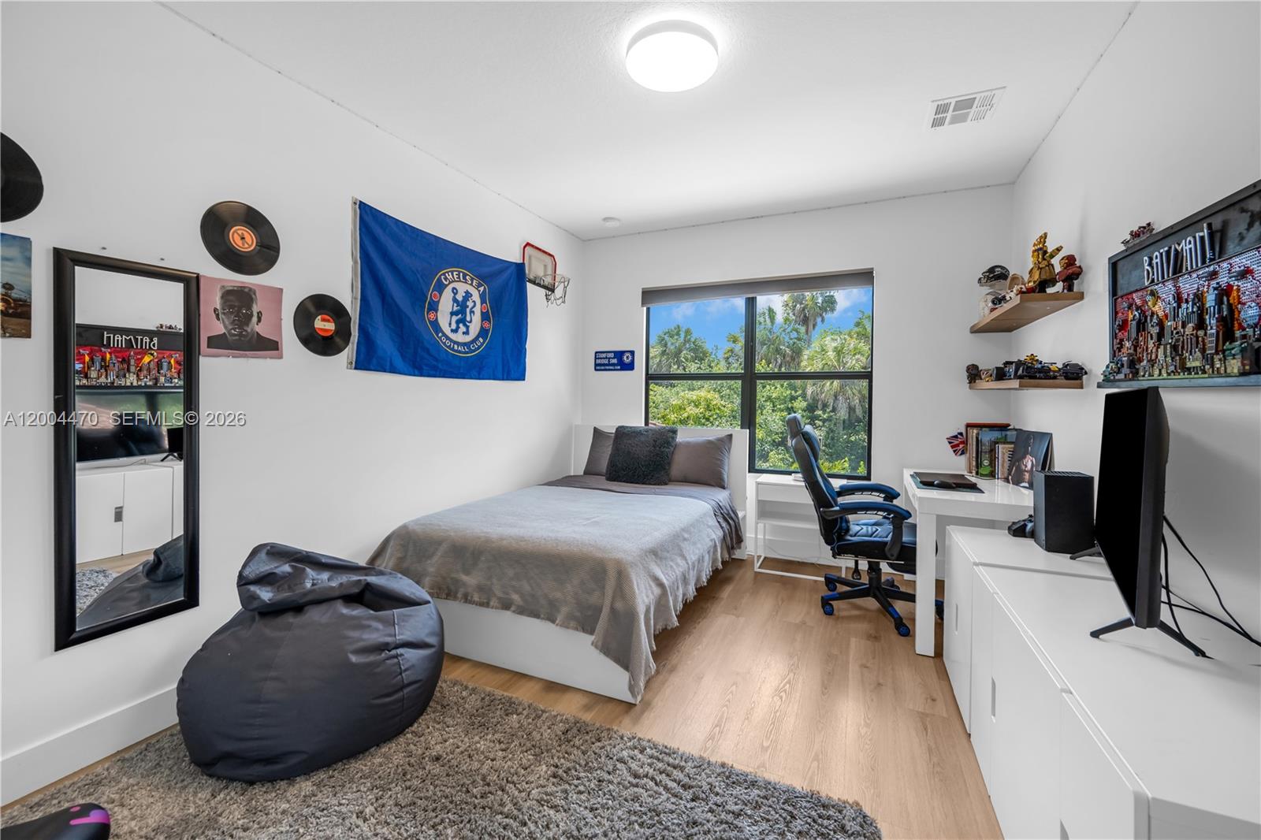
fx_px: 490
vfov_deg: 81.2
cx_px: 630
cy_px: 420
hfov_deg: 104.3
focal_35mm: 14
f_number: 8
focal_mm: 14
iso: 400
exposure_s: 1/100
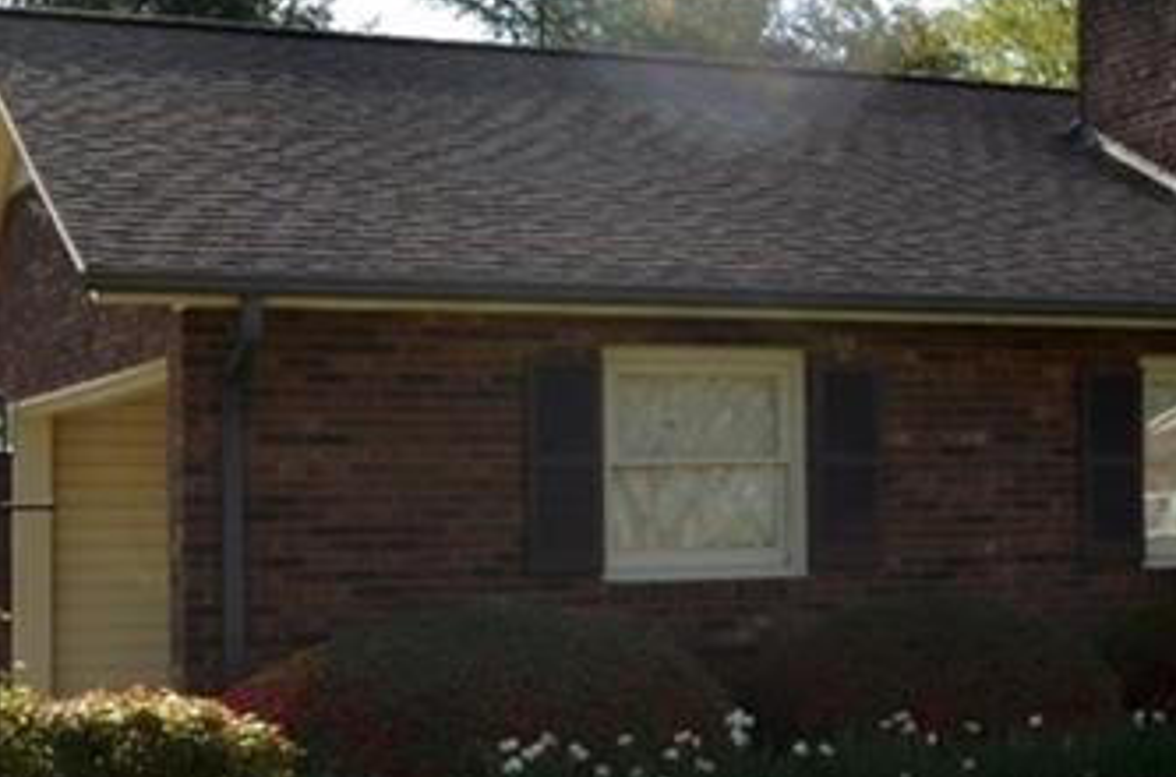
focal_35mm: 83
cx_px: 1466
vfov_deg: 16.4
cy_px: 358
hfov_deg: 22.3
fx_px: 2704
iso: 100
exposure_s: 1/200
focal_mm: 18
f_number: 9
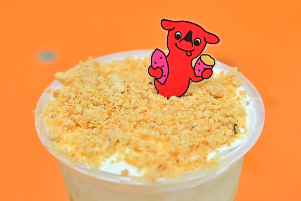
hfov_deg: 22.6
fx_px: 752
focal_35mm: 90
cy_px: 100
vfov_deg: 15.2
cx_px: 150
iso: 4000
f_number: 6.3
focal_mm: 60
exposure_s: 1/160
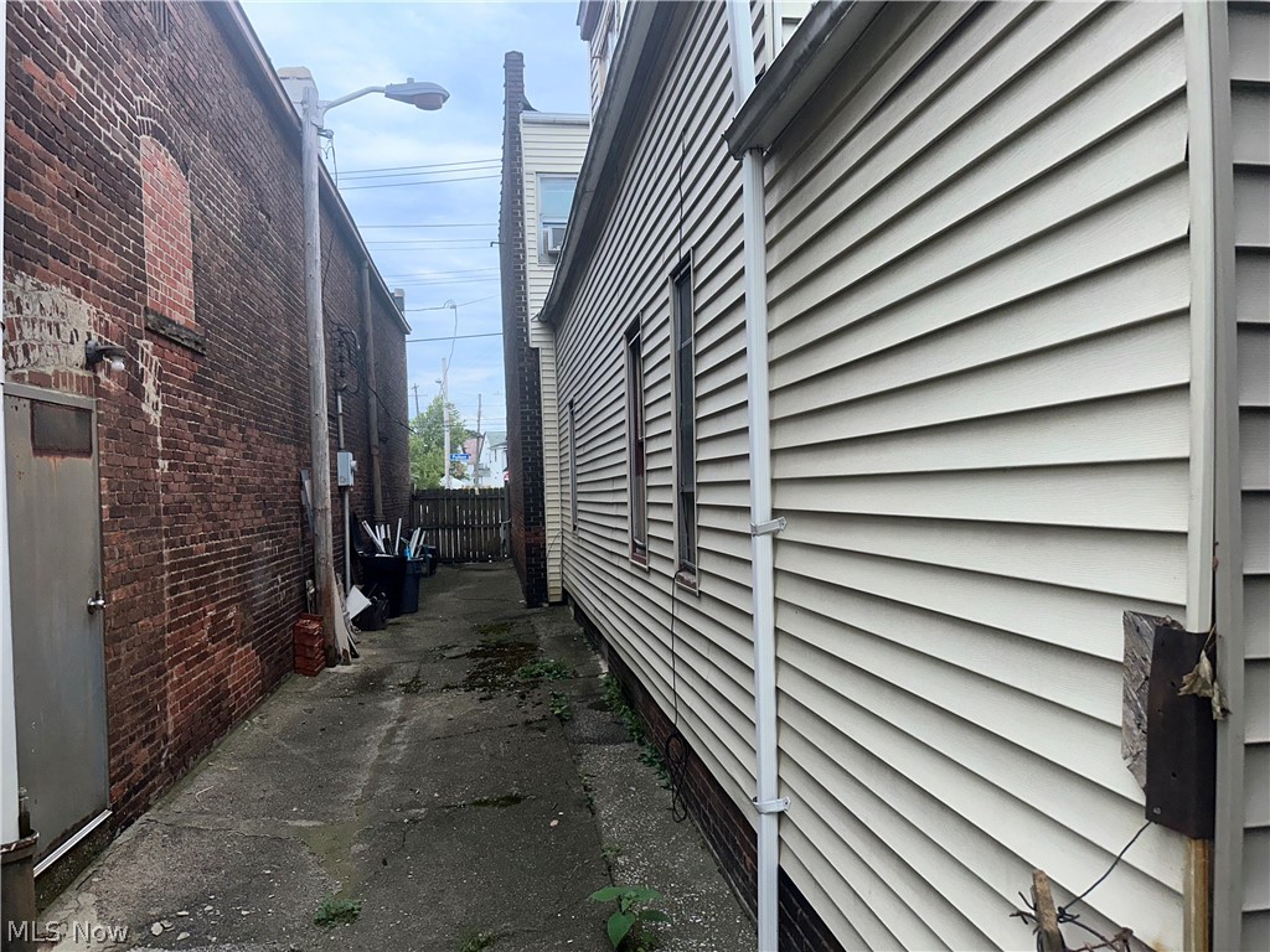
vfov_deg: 56.8
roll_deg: +1.8
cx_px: 635
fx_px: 881
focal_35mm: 24
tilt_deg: -0.1
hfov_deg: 71.6
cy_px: 476
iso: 50
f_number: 1.78
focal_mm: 6.86
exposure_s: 1/1664
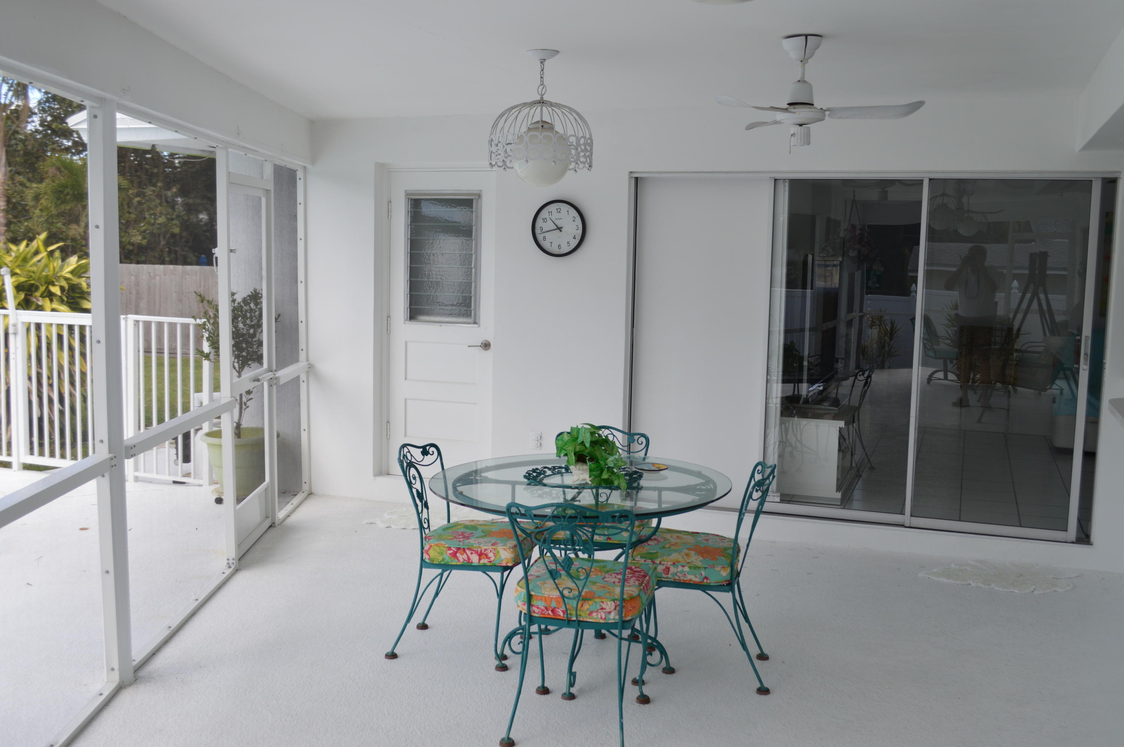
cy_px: 374
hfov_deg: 53.2
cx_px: 562
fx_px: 1123
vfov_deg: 36.8
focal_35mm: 36
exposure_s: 1/125
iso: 140
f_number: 5.6
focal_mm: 24
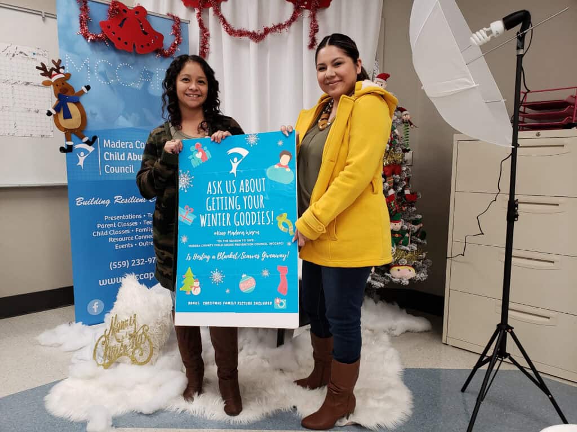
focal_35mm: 26
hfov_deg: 67.3
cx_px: 288
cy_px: 216
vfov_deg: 53.1
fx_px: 433
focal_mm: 4.3
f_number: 2.4
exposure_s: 1/60
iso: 125
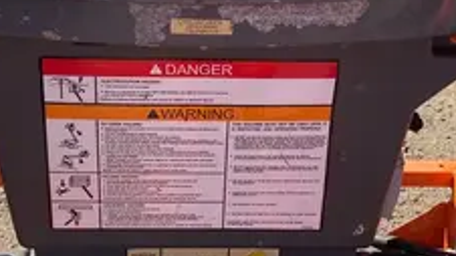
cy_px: 23
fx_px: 834
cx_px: 222
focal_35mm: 69
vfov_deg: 17.2
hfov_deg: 30.6
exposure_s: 1/1007
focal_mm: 4.25
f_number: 1.8
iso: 32
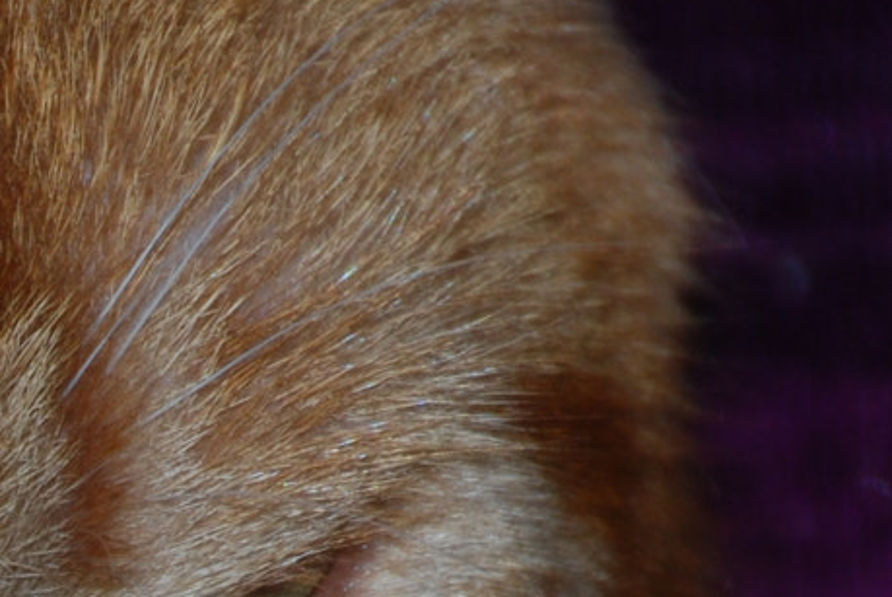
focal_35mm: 1807
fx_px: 44815
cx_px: -278
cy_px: 730
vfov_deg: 0.8
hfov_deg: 1.1
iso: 200
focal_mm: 270
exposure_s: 1/60
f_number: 6.3
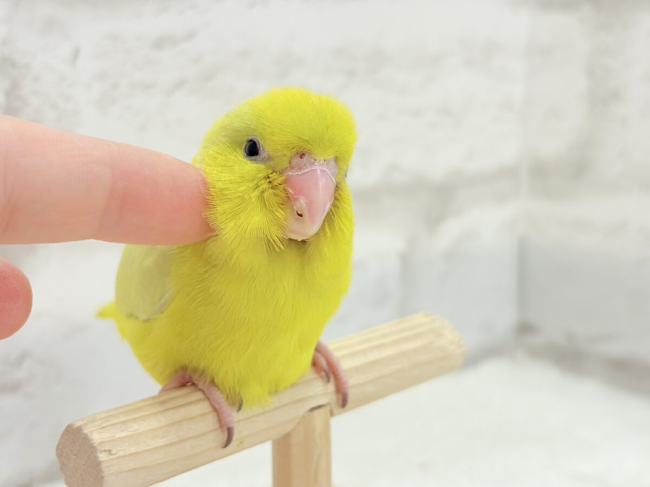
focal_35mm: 52
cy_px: 244
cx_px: 325
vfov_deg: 28.0
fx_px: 976
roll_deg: +1.2
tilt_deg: -11.3
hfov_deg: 36.8
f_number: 1.6
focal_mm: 5.96
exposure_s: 1/50
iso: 40
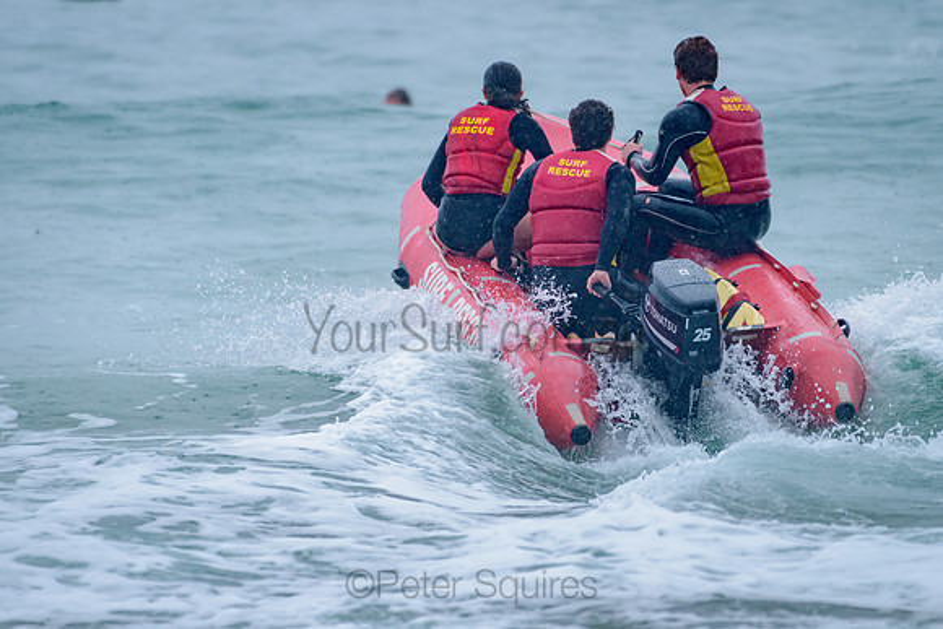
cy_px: 243
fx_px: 16067
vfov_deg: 2.2
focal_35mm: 613
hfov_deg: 3.4
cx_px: 529
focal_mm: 500
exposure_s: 1/1250
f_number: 5.6
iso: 1400
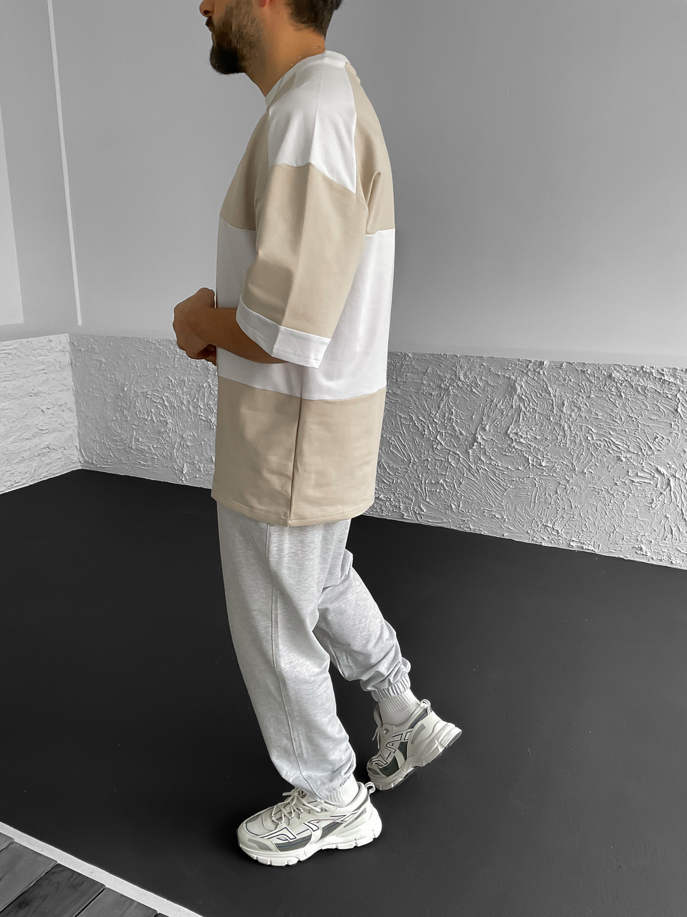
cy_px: 458
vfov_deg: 61.7
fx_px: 767
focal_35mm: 29
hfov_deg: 48.2
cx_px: 344
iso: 64
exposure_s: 1/60
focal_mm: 3
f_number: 1.8
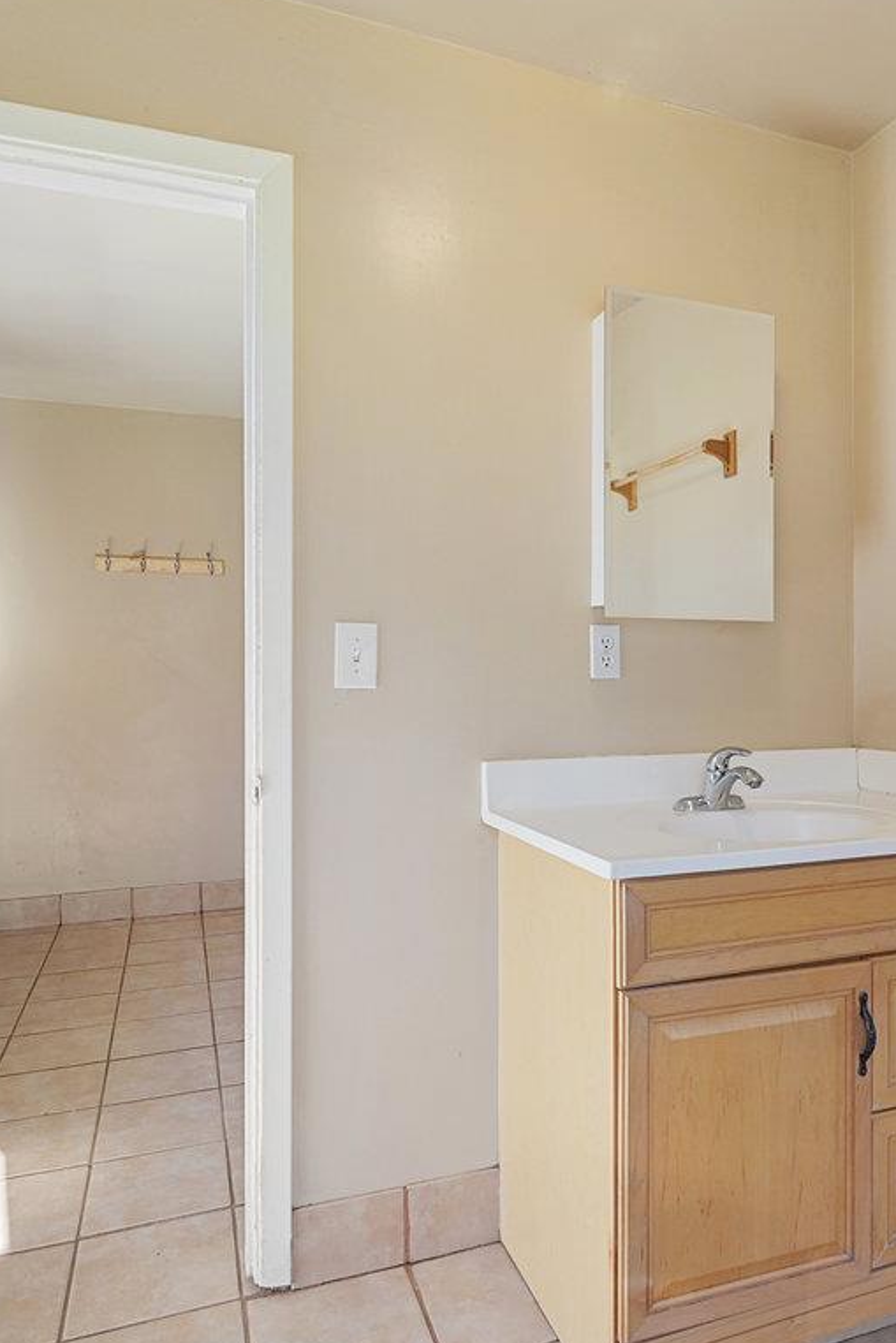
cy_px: 678
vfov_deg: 78.6
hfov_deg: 57.1
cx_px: 503
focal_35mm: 22
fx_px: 821
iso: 400
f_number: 11
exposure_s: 1/13
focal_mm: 14
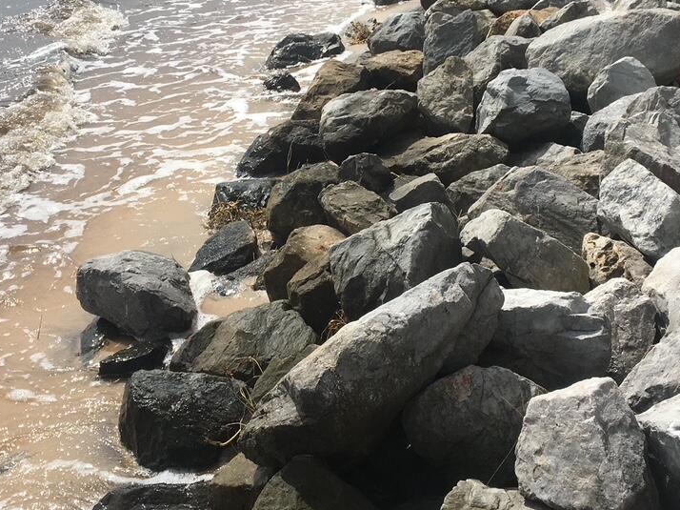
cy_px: 191
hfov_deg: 36.8
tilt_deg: -21.1
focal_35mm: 52
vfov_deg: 27.9
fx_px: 1021
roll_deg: -0.6
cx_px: 367
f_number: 2.2
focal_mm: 4.15
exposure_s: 1/3663
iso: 25
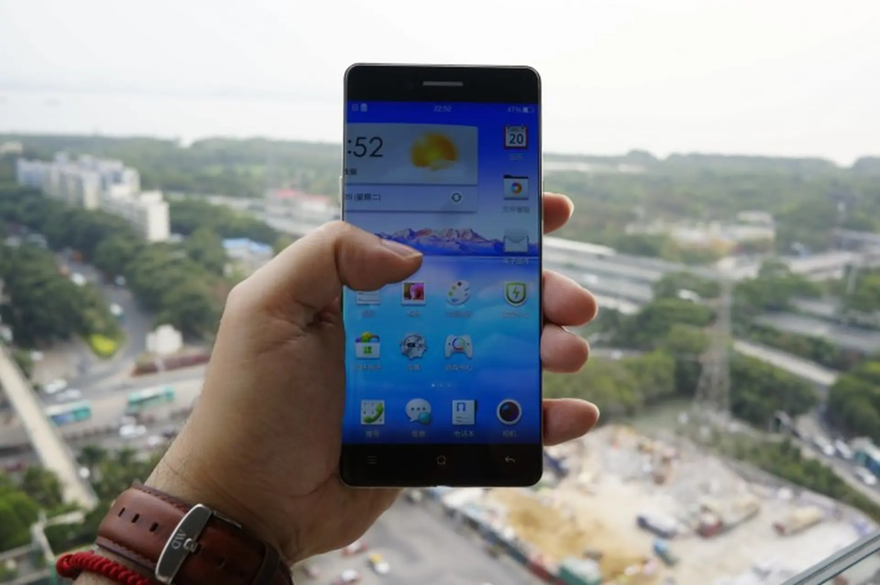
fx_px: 733
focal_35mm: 30
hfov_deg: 62.0
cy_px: 292
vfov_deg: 43.5
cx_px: 440
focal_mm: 20
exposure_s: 1/100
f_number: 7.1
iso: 100
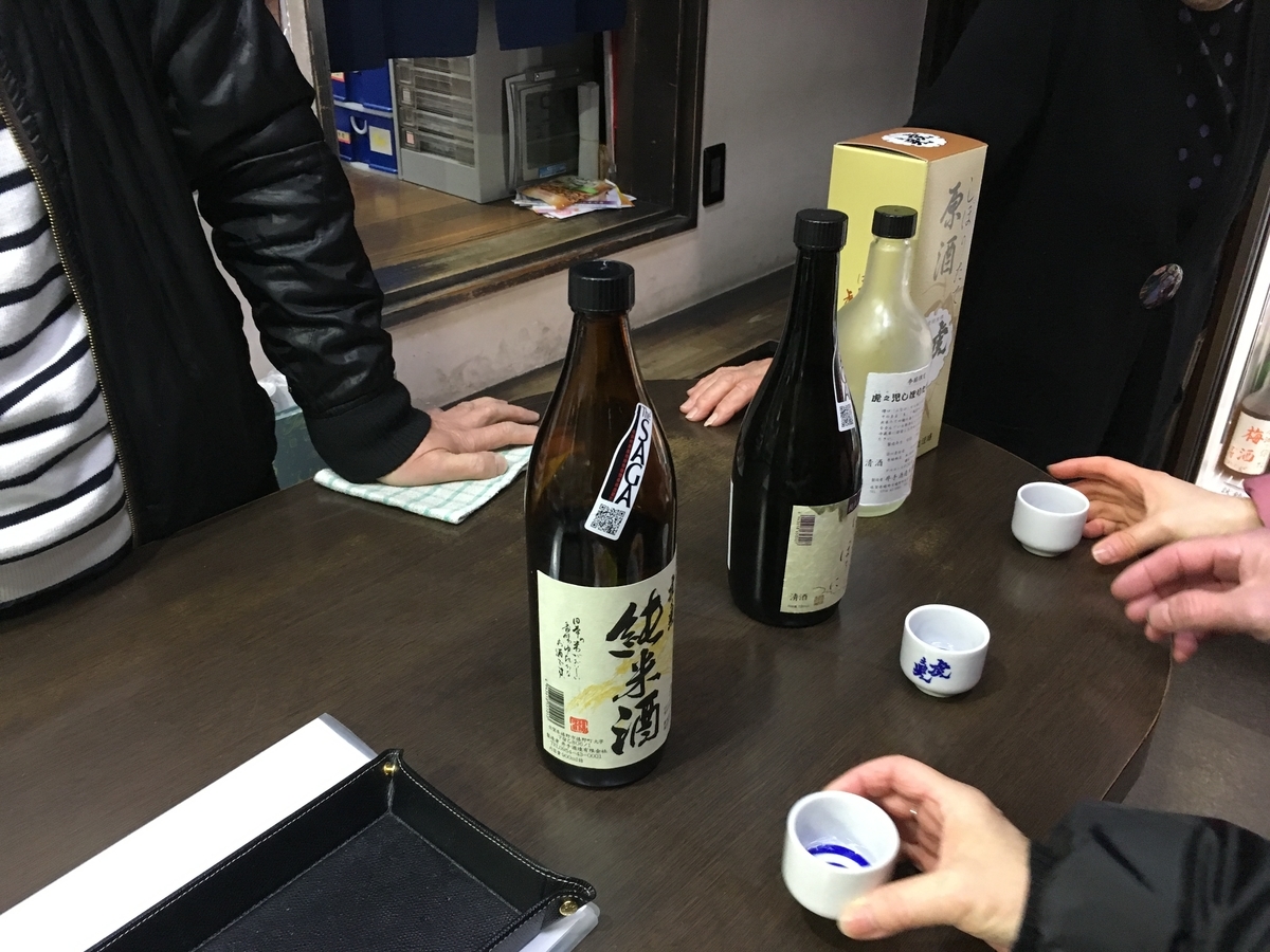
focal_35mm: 29
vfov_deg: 48.2
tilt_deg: -27.3
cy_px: 476
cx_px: 635
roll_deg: +1.2
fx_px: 1064
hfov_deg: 61.7
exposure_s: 1/30
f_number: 2.2
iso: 200
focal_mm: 4.15
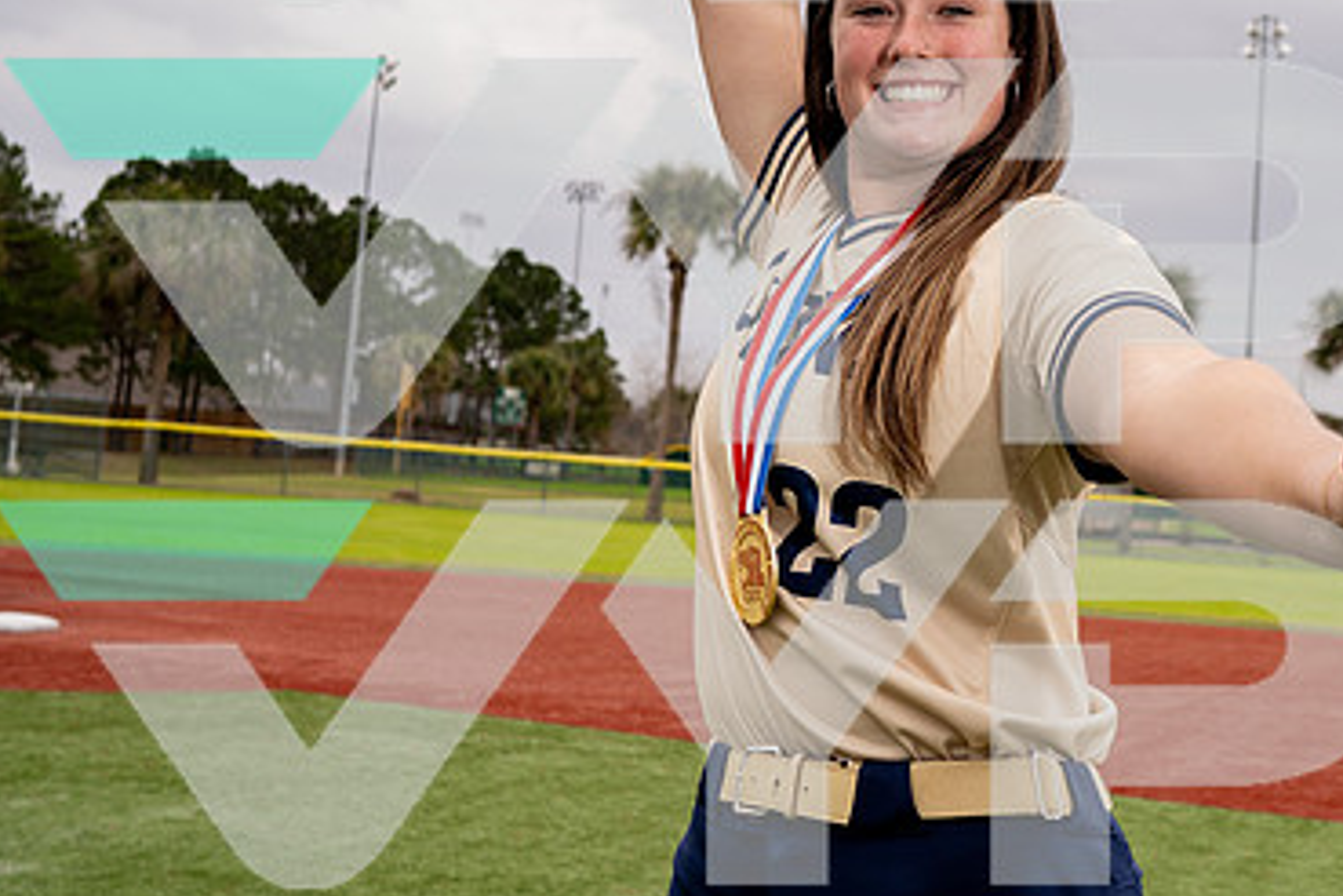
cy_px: 253
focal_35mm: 55
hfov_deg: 35.8
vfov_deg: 24.4
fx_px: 2052
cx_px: 932
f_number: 5
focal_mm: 35
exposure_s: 1/250
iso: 64
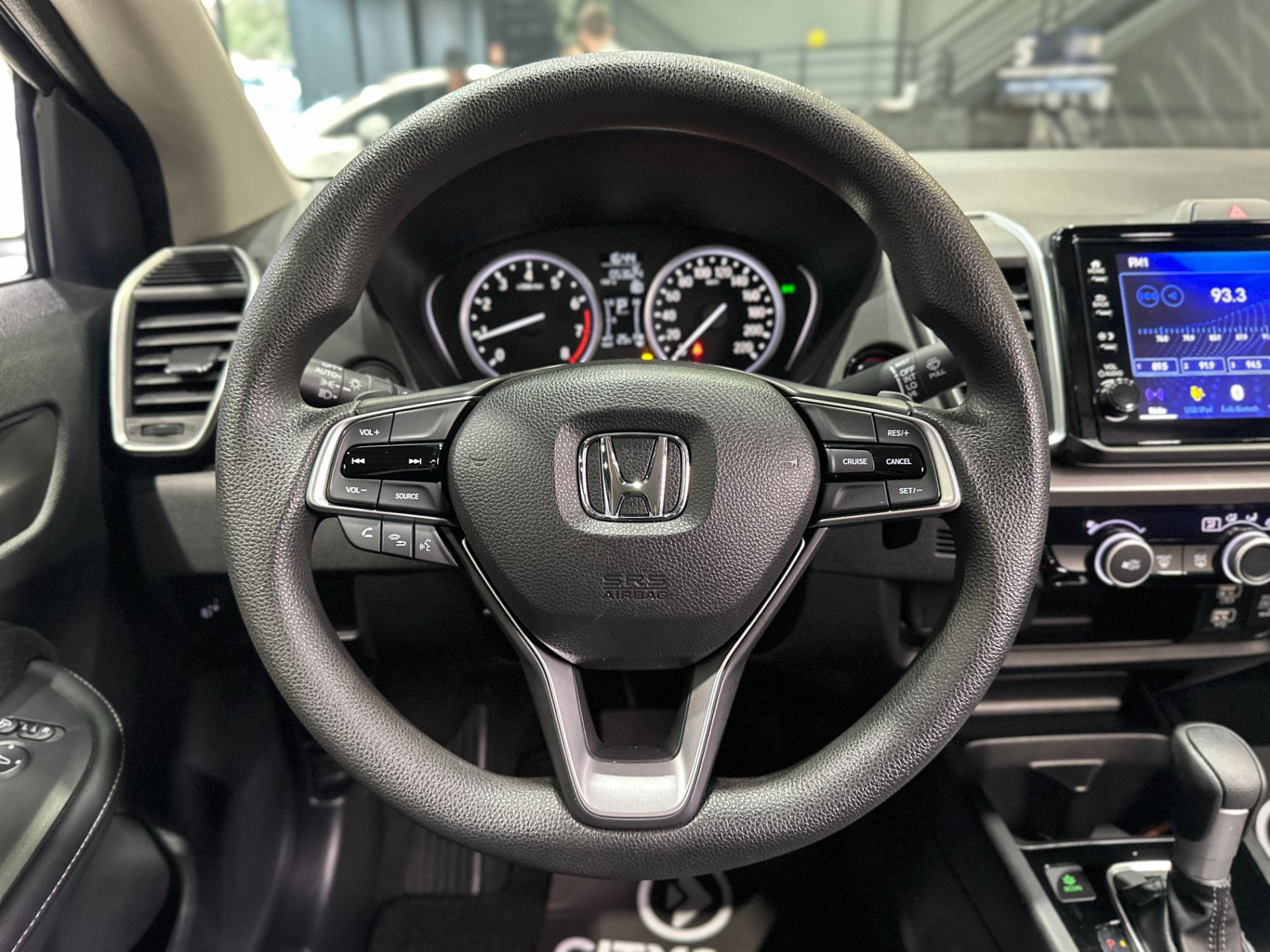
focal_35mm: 24
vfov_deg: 56.8
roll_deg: +1.0
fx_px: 881
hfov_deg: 71.6
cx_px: 635
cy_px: 476
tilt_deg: -22.0
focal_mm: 6.86
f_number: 1.78
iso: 800
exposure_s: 1/40
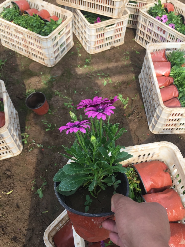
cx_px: 92
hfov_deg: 48.2
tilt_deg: -57.3
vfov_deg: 61.7
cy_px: 124
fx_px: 207
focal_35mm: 29
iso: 32
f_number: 2.2
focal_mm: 4.15
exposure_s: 1/618
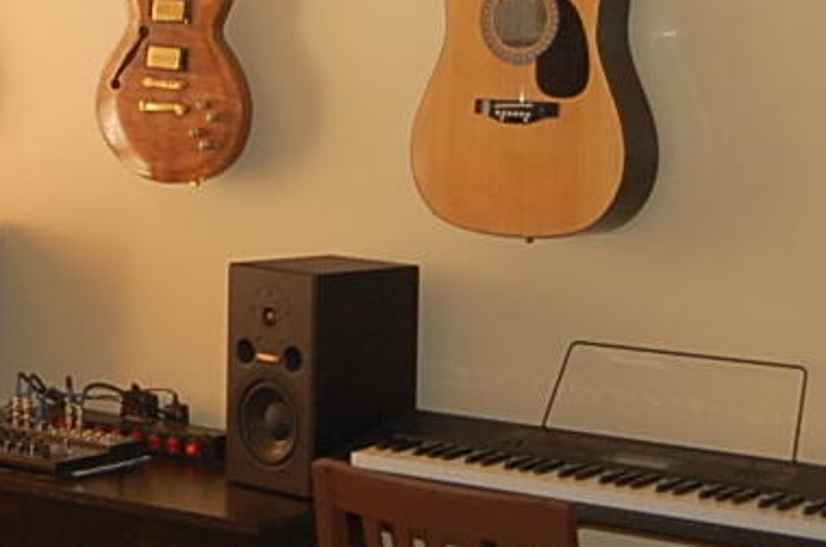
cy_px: 137
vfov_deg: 12.7
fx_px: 2451
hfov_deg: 18.3
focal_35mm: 107
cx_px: -124
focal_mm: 18
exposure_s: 1/80
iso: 400
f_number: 3.5
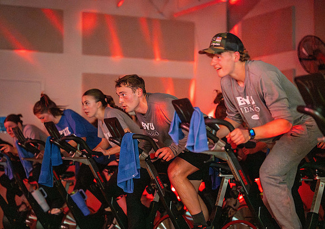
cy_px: 114
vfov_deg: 16.1
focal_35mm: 88
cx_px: 153
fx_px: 810
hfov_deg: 22.7
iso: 8000
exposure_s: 1/250
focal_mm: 85
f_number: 1.8
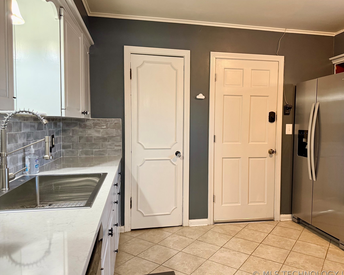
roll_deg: -0.5
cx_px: 190
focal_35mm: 26
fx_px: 265
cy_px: 138
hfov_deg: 65.9
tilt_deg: -2.6
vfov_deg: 54.9
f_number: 1.78
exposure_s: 1/60
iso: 400
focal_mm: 6.76
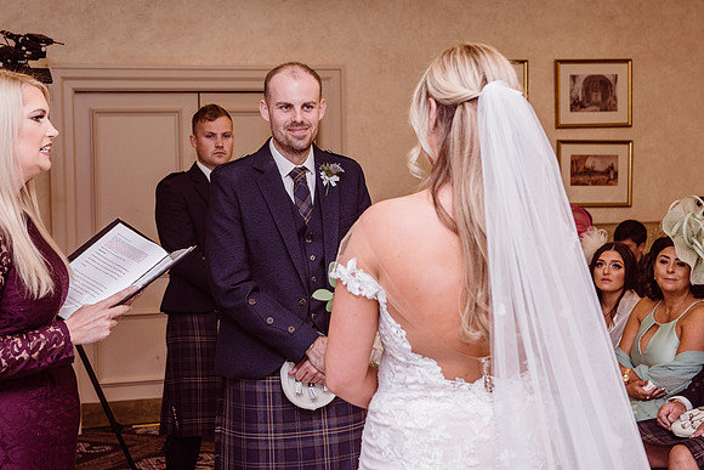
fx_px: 1292
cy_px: 193
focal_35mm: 66
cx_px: 328
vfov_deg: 20.6
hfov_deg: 30.5
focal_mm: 56
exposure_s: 1/100
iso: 400
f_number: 5.6
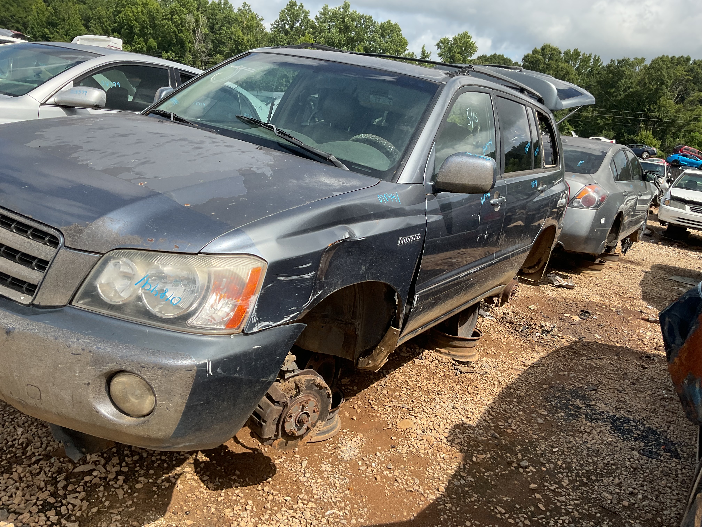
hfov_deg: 61.7
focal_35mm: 29
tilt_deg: -11.6
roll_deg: -1.0
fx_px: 588
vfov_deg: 48.2
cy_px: 264
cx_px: 351
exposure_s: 1/1377
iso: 16
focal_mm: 3
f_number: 1.8
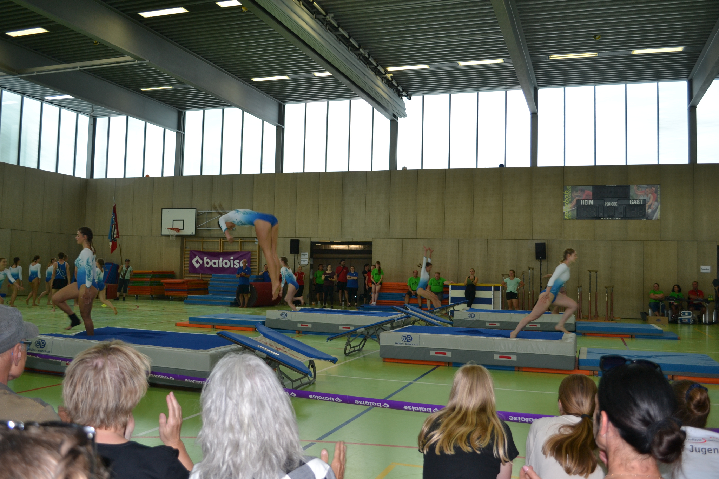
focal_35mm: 33
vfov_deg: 40.0
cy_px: 240
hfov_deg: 57.2
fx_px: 659
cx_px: 360
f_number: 4
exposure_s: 1/125
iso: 160
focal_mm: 22
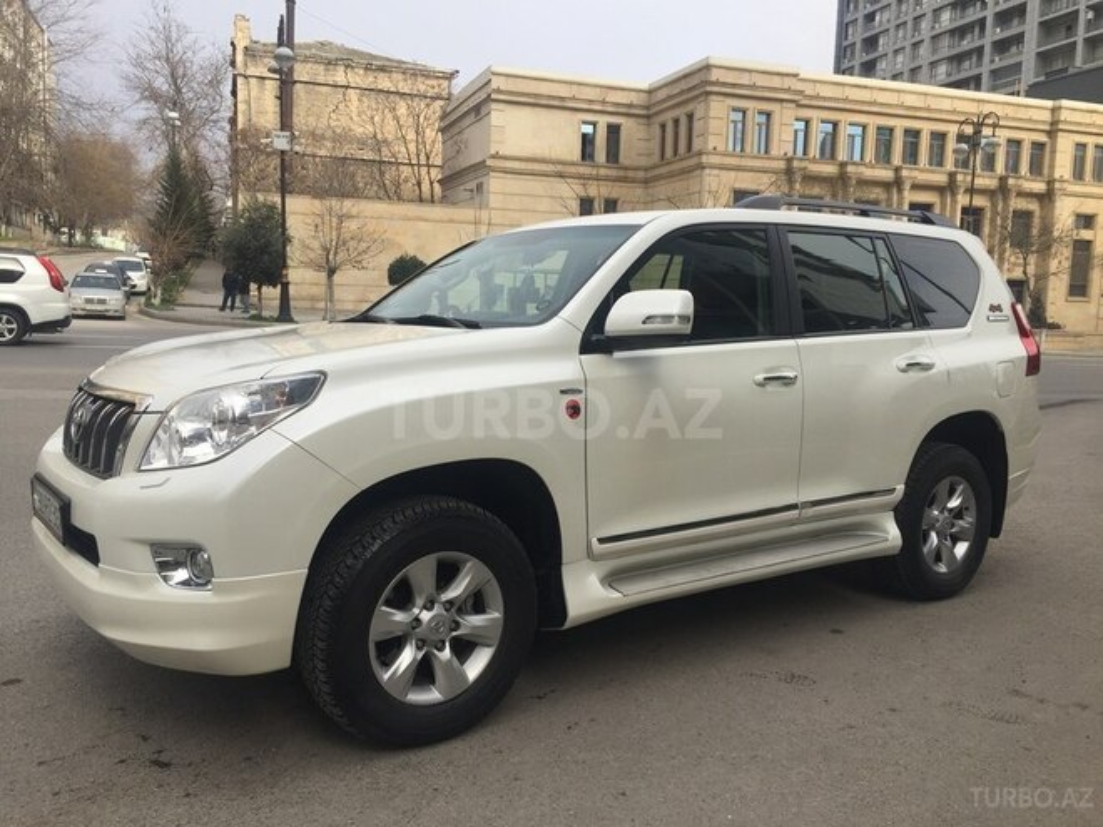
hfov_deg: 61.7
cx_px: 552
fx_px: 924
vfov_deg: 48.2
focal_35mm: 29
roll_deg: -2.1
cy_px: 414
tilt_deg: -2.9
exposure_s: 1/1199
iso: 32
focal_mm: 4.15
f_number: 2.2
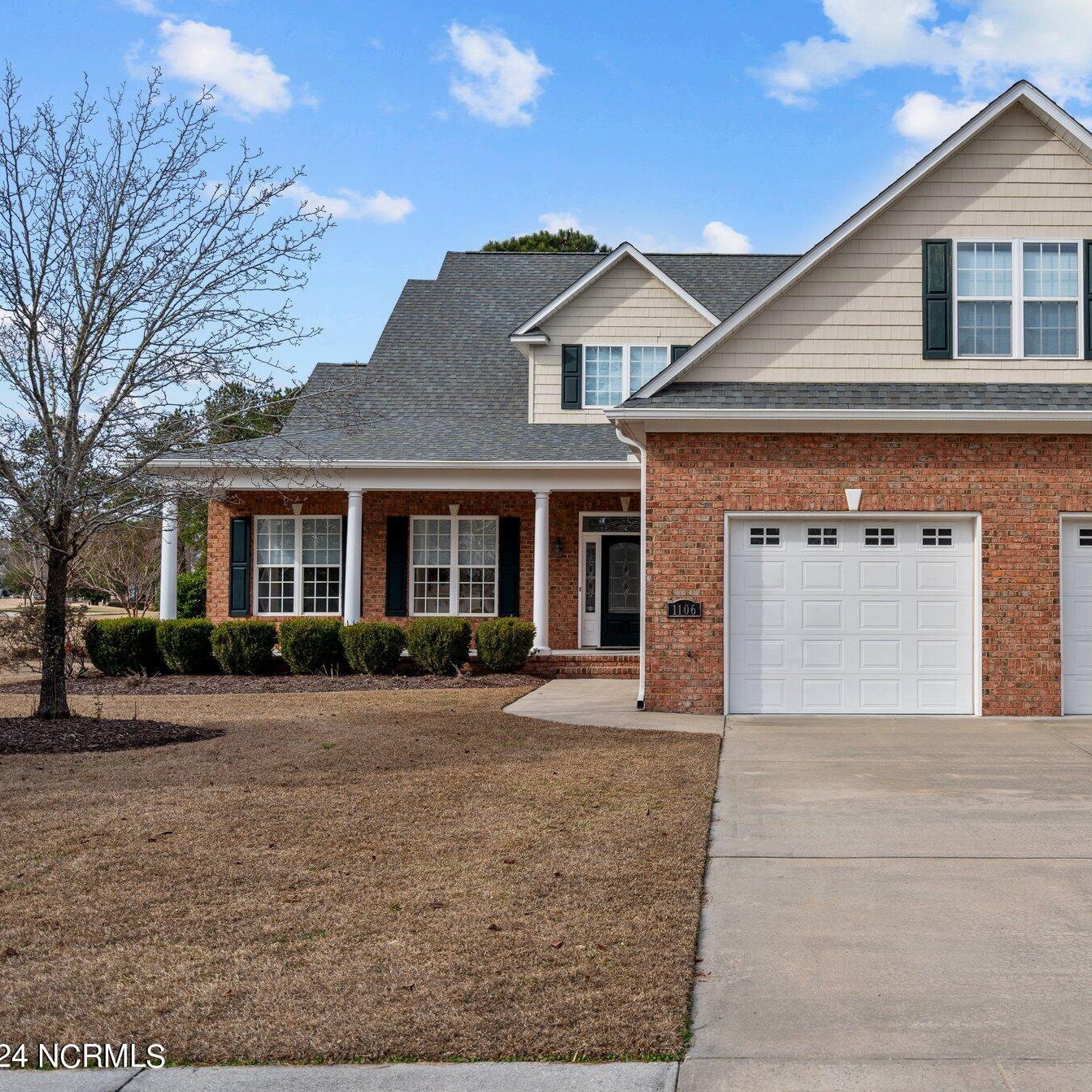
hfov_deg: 46.2
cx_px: 765
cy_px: 552
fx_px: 1249
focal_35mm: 35
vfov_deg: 47.2
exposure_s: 1/800
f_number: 4
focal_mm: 27
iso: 100
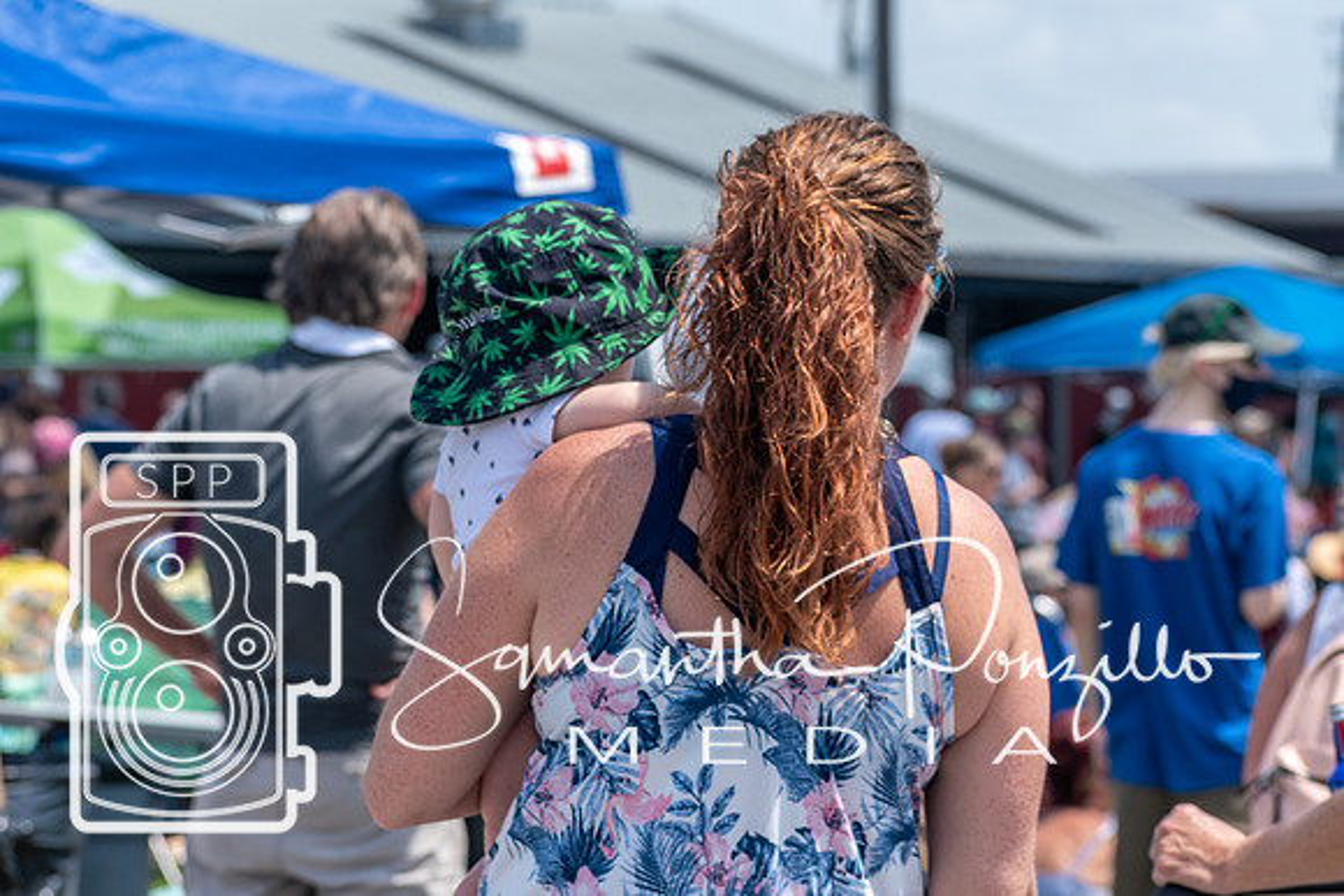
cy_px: 448
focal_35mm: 168
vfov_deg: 8.2
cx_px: 672
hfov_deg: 12.2
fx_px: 6284
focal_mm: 110
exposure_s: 1/800
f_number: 7.1
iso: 200
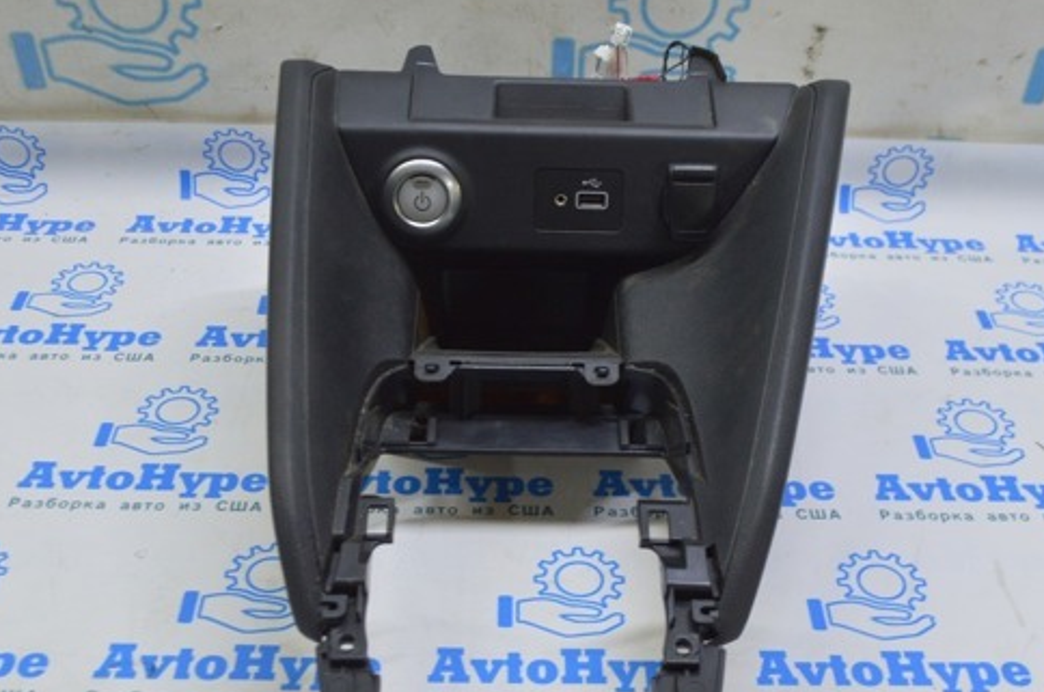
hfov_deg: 43.1
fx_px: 1322
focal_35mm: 46
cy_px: 447
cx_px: 531
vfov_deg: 29.2
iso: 400
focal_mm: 23
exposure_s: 1/25
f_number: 5.6
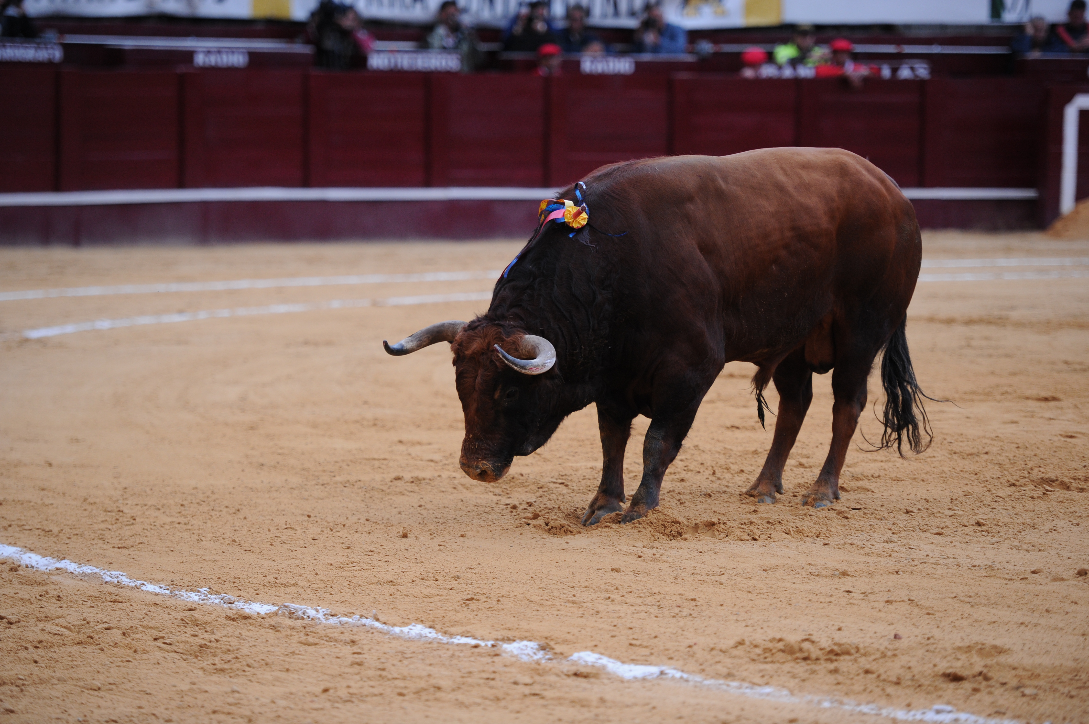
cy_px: 362
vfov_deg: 8.6
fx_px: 4837
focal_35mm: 160
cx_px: 544
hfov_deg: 12.8
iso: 1250
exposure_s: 1/3200
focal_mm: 160
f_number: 2.8
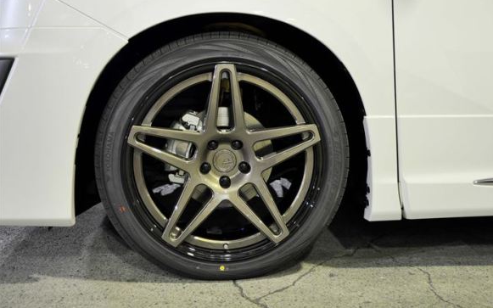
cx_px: 247
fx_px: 517
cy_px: 149
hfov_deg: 50.9
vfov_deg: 33.1
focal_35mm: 39
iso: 800
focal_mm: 25
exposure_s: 1/15
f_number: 4
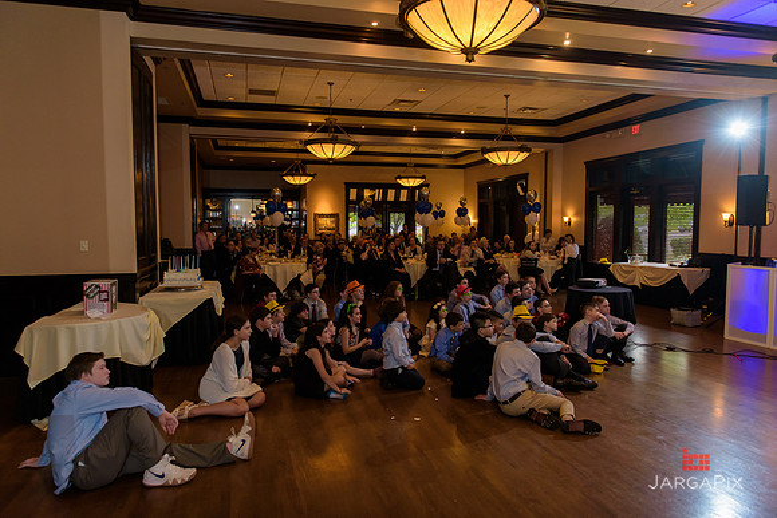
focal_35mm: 24
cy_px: 259
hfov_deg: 73.7
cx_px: 388
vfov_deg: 53.2
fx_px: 518
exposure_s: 1/125
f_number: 3.2
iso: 1600
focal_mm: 24
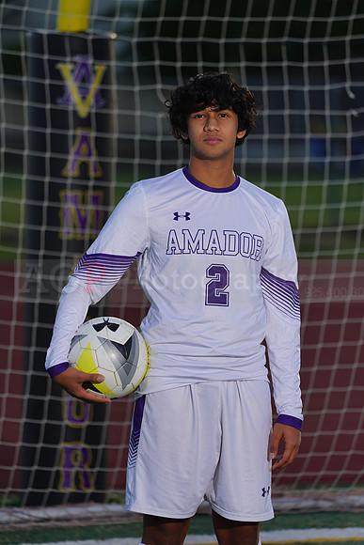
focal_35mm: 400
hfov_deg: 3.4
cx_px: 182
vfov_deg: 5.2
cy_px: 272
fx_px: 6063
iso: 100
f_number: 8
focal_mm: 400
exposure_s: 1/200
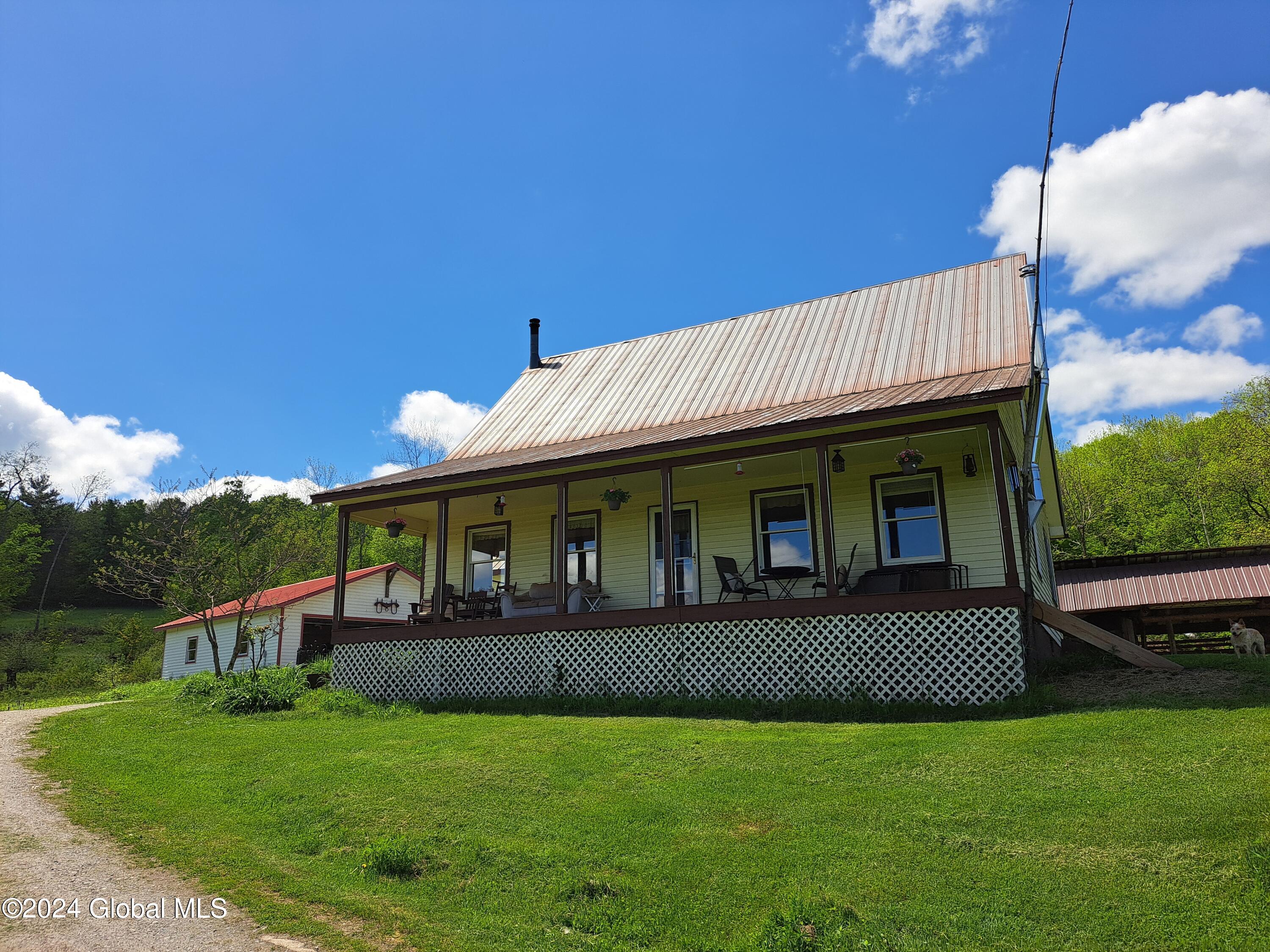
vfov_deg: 56.8
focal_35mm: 24
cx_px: 635
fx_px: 881
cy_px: 476
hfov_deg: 71.6
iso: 50
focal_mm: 5.23
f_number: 1.8
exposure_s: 1/2151
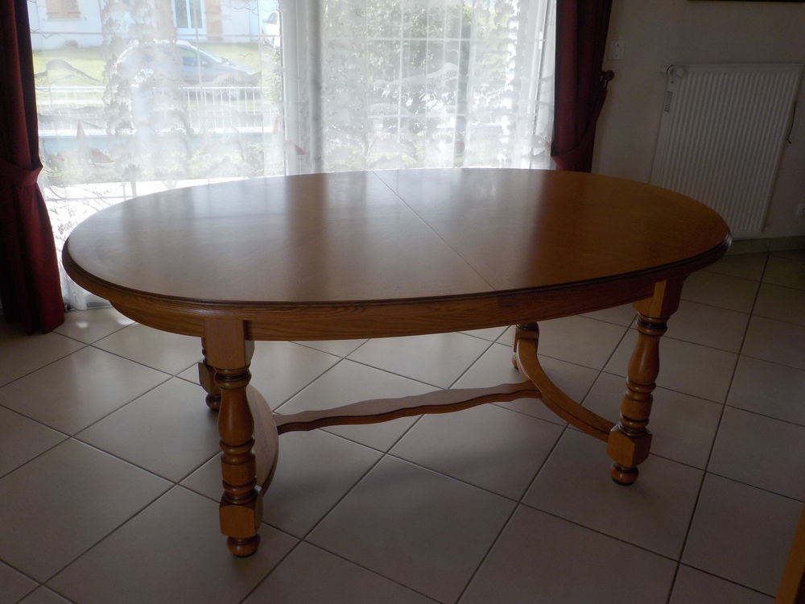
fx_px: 698
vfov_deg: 46.8
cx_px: 402
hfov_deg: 60.0
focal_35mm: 30
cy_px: 302
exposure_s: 1/80
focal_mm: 4.1
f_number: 3.3
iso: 125
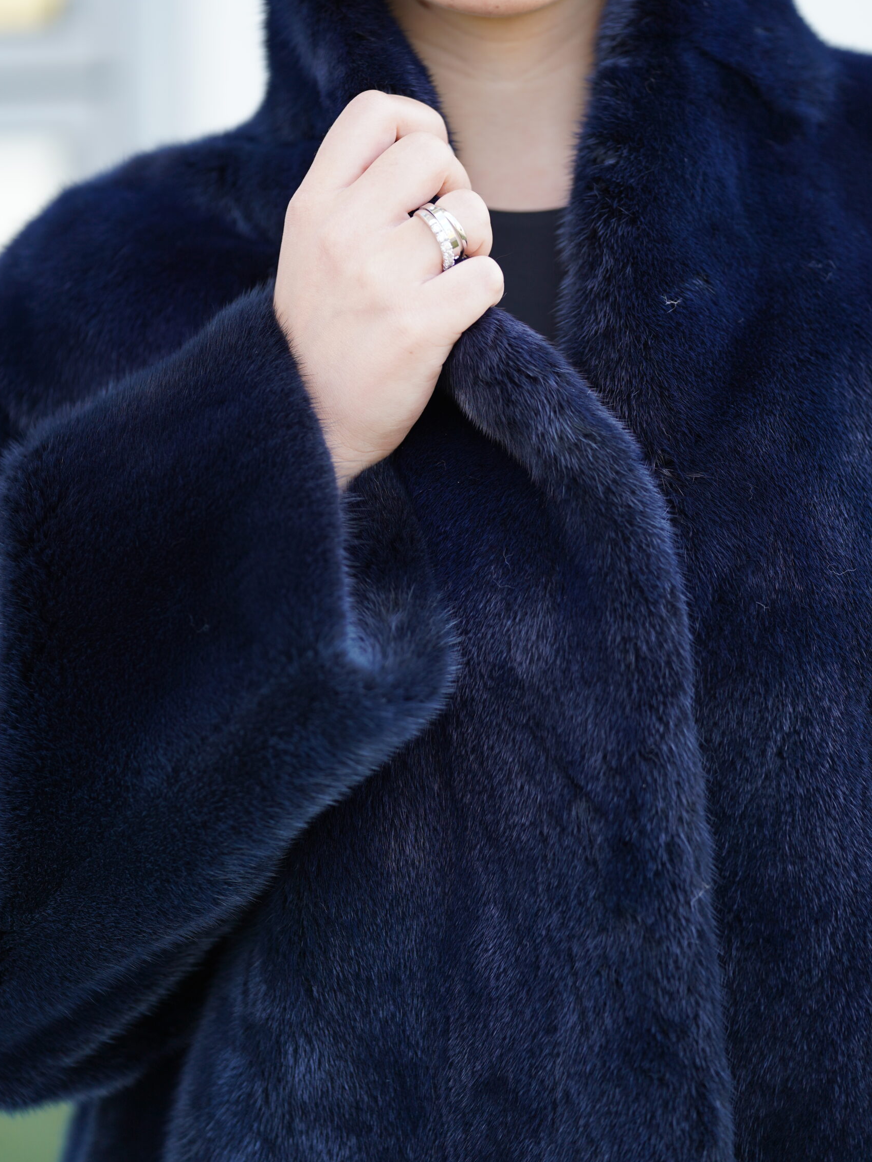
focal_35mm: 148
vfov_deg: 13.3
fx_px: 4972
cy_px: 524
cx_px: 434
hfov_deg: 10.0
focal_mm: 136
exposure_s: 1/250
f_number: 2.8
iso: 200
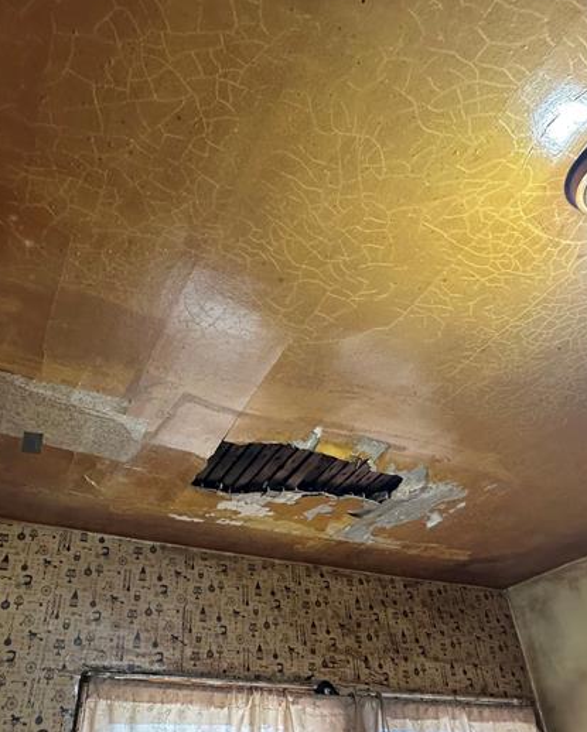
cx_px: 262
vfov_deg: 64.0
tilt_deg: +37.4
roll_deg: +0.7
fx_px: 586
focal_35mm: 27
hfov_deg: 53.1
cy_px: 384
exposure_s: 1/60
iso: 320
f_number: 2.2
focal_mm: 2.22
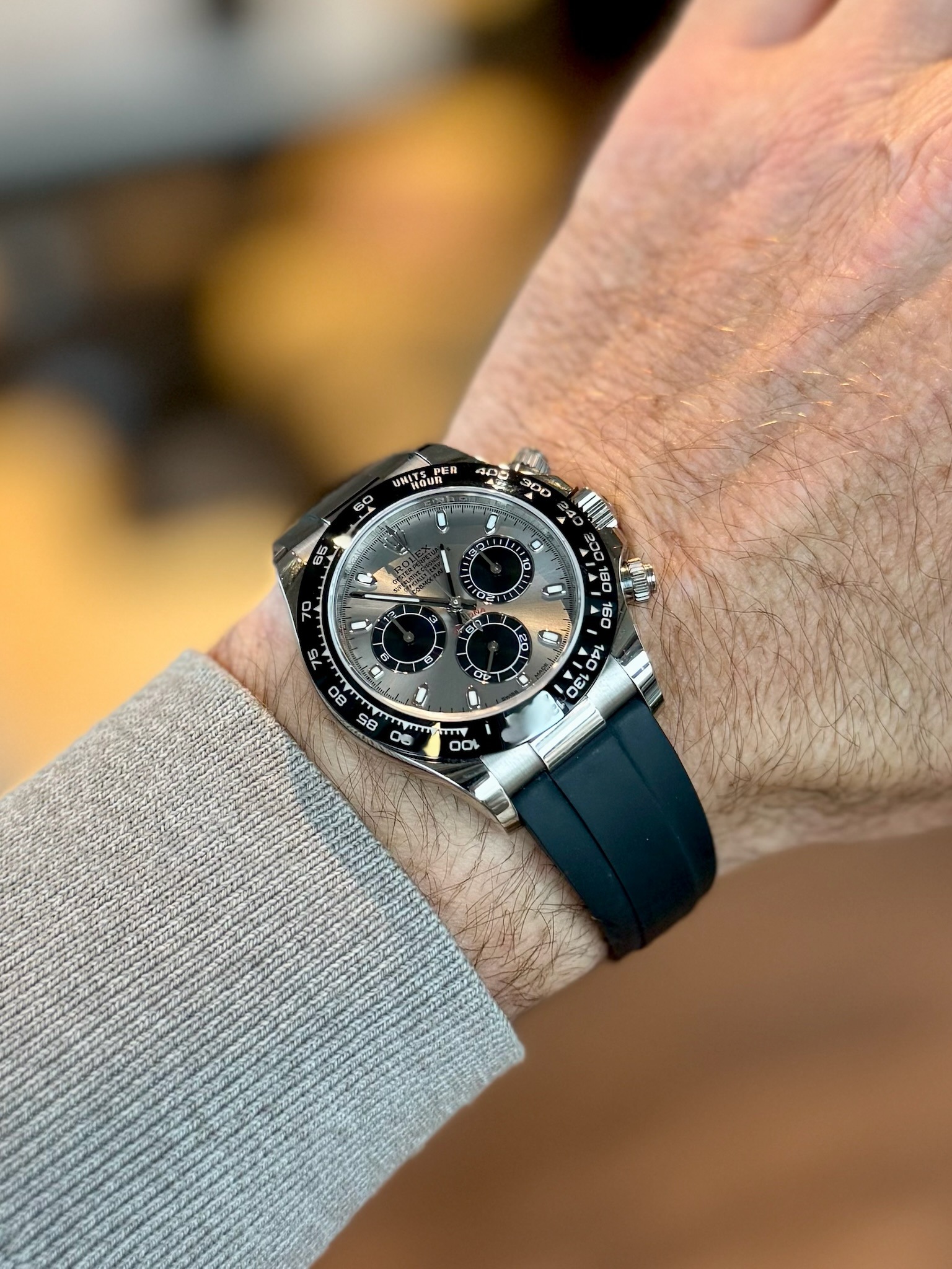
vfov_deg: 71.6
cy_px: 634
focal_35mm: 24
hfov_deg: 56.8
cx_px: 476
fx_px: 880
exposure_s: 1/50
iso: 125
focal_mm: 6.76
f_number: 1.78
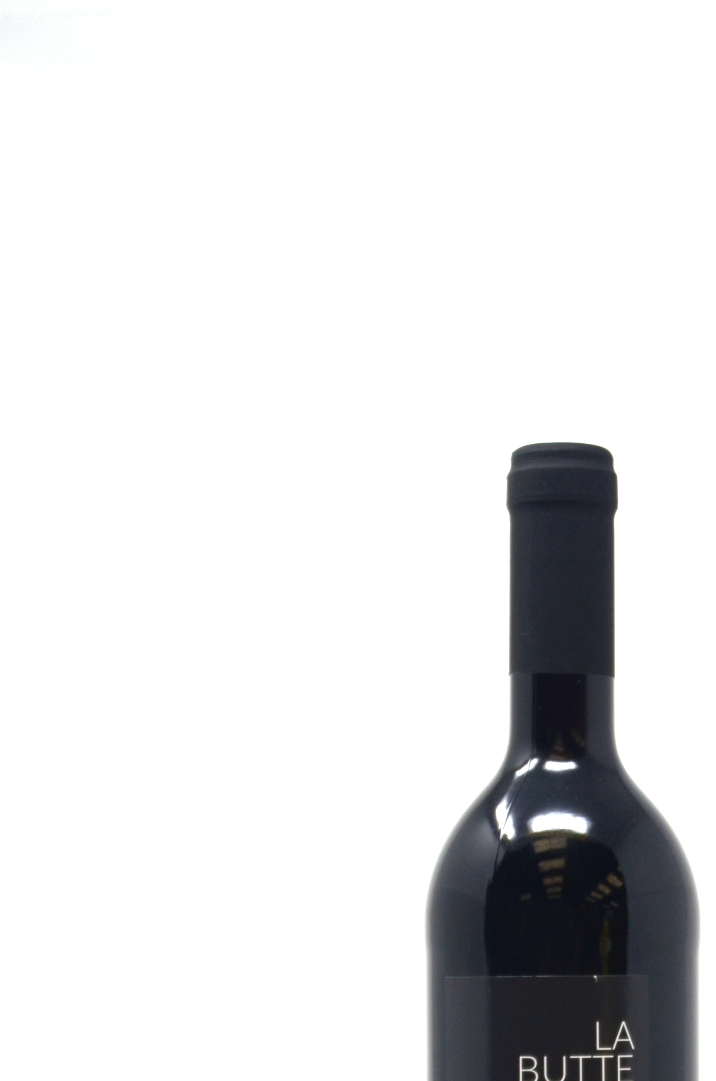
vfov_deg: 19.8
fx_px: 3026
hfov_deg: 13.4
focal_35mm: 101
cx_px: 544
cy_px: 1017
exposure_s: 1/250
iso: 200
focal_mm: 35
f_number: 4.5
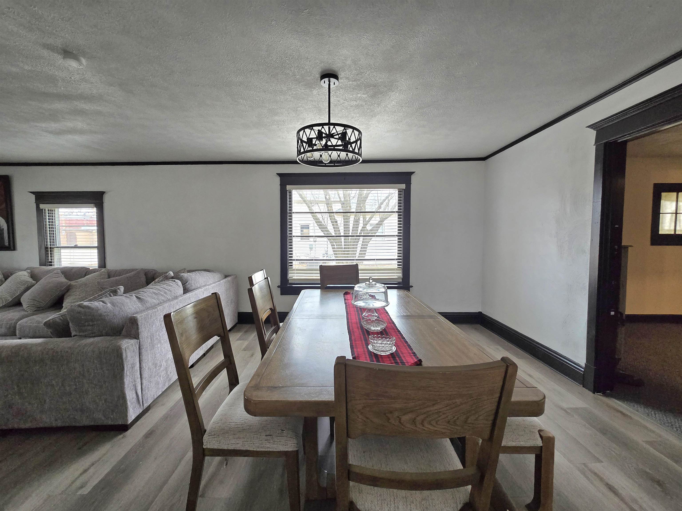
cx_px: 341
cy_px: 256
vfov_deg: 89.9
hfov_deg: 106.2
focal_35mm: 13
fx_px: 256
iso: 200
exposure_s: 1/60.2
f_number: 2.2
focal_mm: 2.2
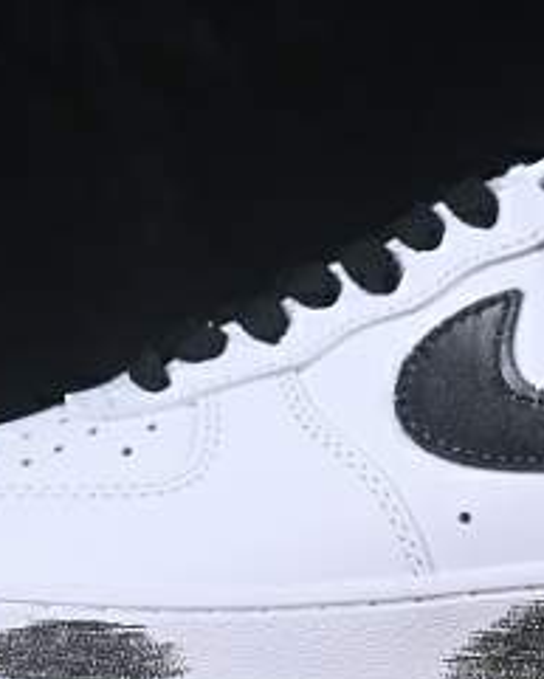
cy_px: 321
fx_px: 4284
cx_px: 448
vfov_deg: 9.1
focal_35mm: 213
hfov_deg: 7.3
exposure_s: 1/80
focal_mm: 50
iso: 160
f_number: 8
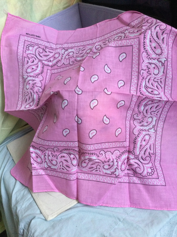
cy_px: 118
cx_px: 88
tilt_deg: -39.0
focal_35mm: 31
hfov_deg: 45.4
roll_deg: +9.3
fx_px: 211
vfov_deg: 58.4
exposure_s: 1/33
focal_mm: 3.3
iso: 160
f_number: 2.4
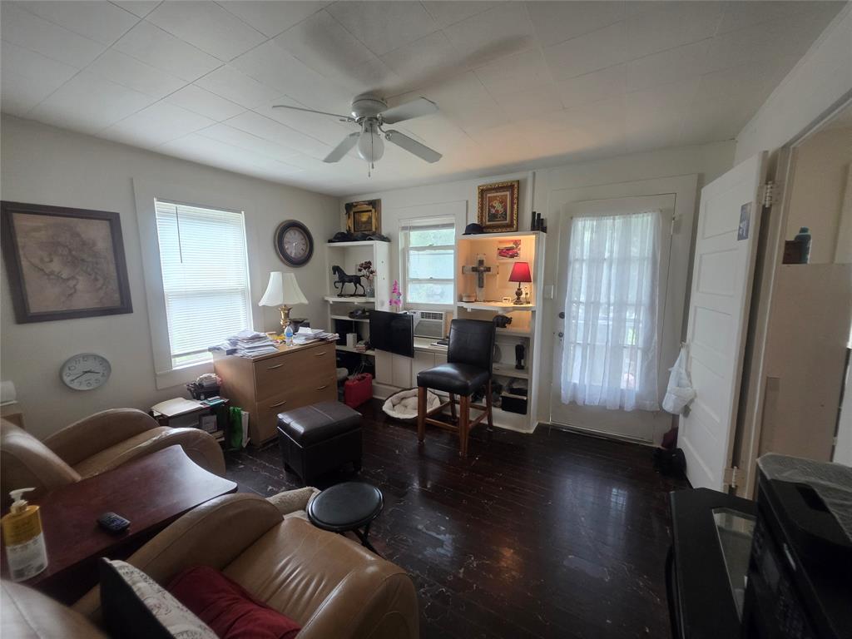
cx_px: 426
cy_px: 320
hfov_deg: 106.2
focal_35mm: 13
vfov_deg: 89.9
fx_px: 320
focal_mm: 2.2
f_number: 1.9
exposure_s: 1/120
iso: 250
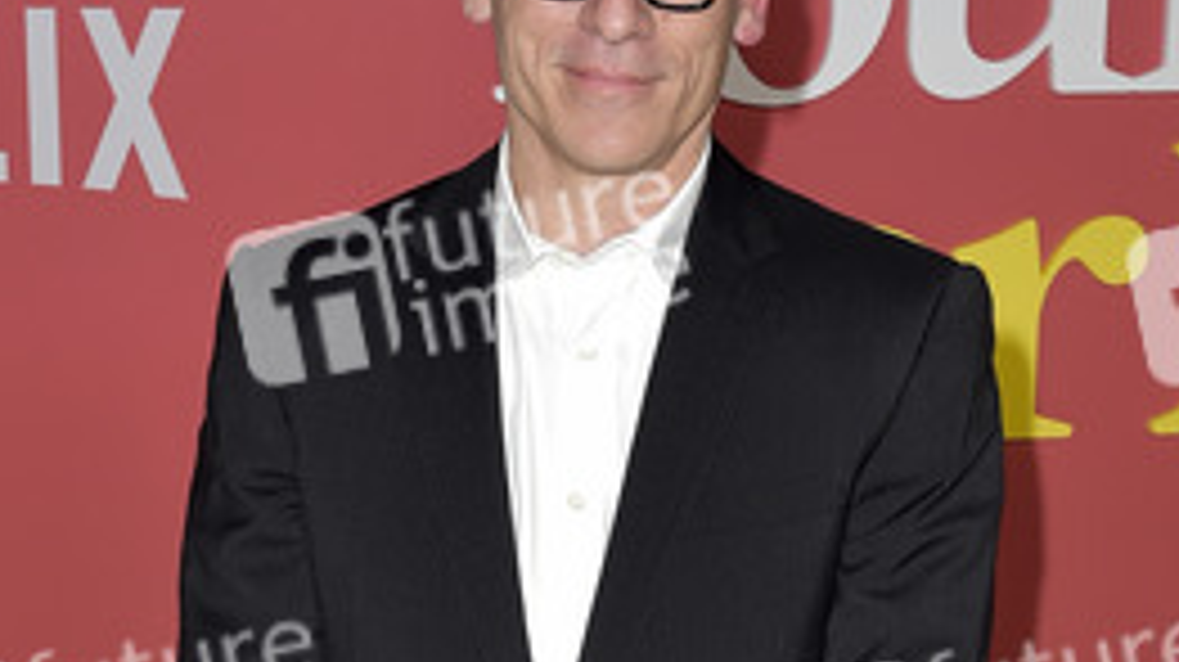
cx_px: 592
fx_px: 2000
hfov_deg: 32.9
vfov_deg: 18.7
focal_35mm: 64
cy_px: 504
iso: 400
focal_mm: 40
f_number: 6.3
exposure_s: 1/250
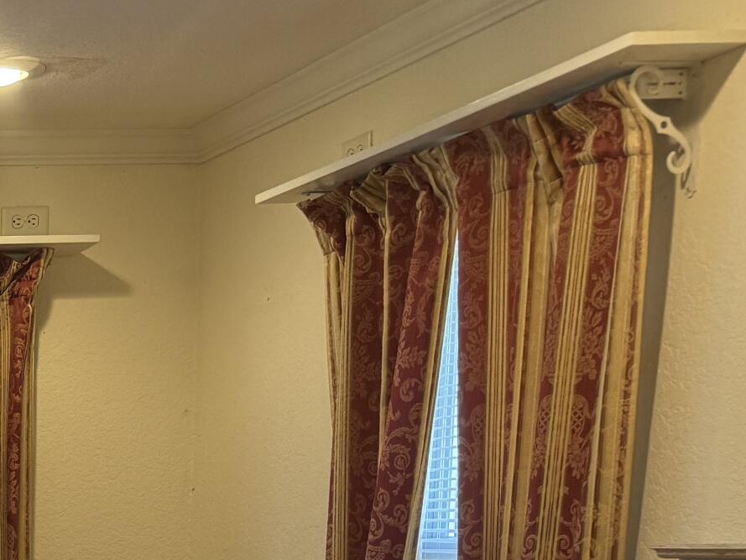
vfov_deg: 16.9
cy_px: 769
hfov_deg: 19.6
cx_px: -487
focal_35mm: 81
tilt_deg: -8.0
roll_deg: +0.7
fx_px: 1746
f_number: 1.78
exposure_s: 1/120
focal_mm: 6.76
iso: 160
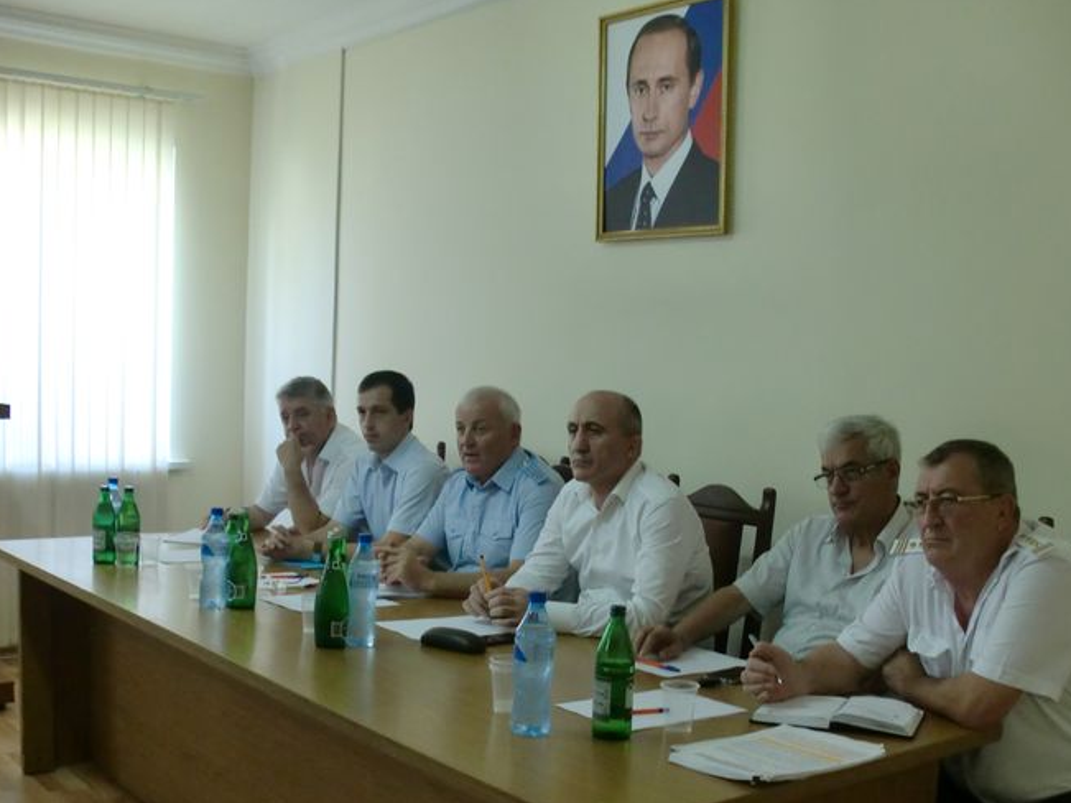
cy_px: 487
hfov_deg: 43.8
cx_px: 591
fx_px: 1330
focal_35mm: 43
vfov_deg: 33.5
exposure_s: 1/60
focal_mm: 6.3
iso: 250
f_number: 3.1
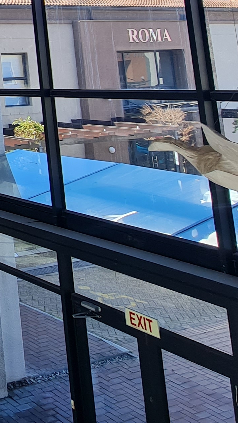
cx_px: -263
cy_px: 8
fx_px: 505
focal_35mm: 45
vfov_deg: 40.3
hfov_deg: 17.3
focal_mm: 2.2
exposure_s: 1/179
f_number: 2.2
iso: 50
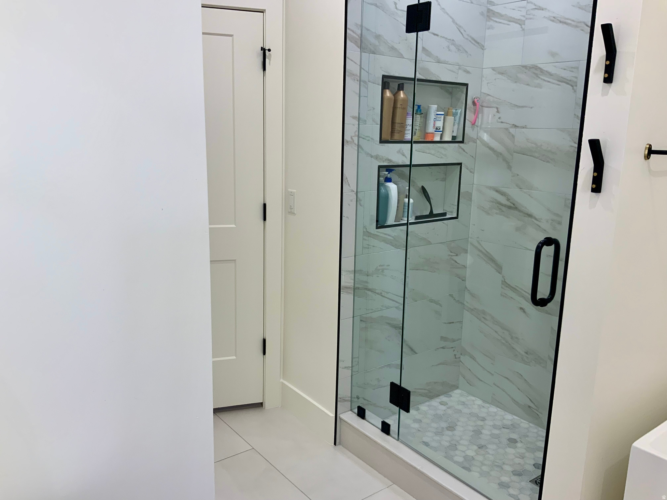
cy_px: 250
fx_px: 559
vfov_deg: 48.2
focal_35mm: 29
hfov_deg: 61.7
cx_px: 334
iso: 40
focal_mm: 3
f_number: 1.8
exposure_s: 1/120
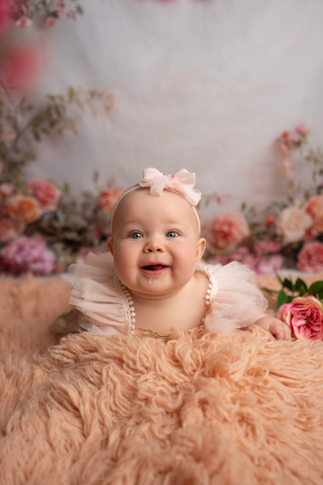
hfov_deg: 37.9
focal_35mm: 35
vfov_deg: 54.4
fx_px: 471
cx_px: 162
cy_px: 242
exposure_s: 1/160
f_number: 2
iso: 100
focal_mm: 35
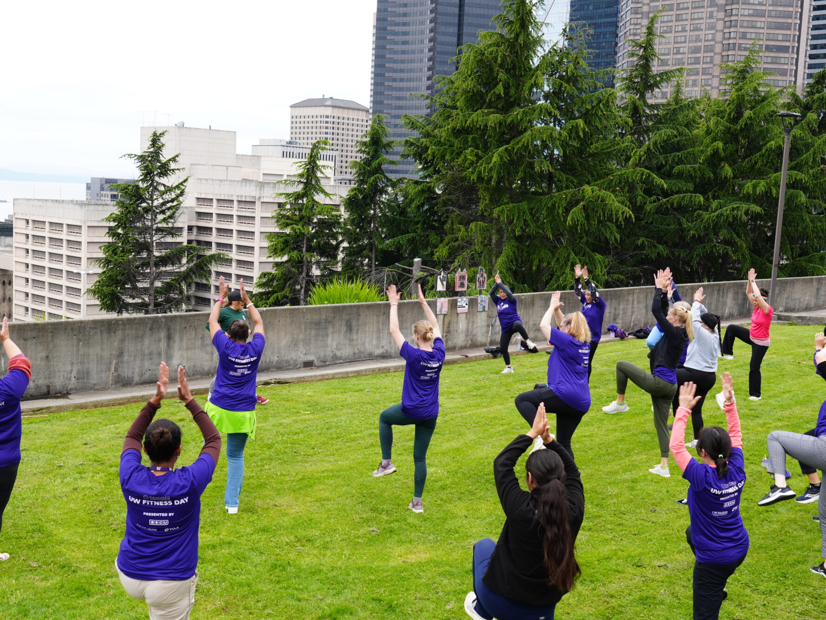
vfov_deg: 34.7
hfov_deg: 45.2
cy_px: 310
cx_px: 431
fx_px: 992
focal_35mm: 42
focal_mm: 25
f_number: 5.6
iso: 100
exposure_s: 1/80
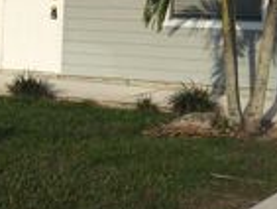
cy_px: -29
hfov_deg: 18.5
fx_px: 825
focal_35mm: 103
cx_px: 279
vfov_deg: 14.0
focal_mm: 4.15
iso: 25
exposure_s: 1/2137
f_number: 2.2
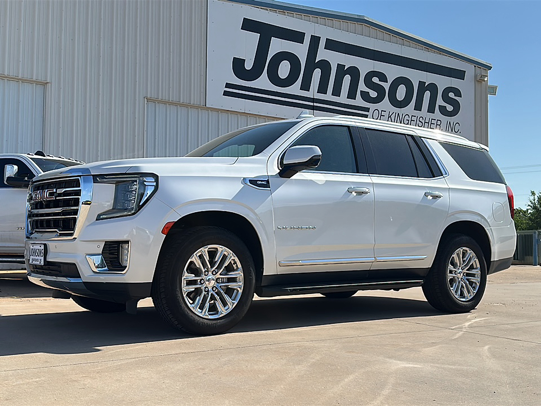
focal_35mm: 34
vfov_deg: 41.8
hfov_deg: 54.0
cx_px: 270
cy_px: 203
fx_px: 531
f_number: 1.78
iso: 80
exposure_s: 1/5917
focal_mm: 6.86
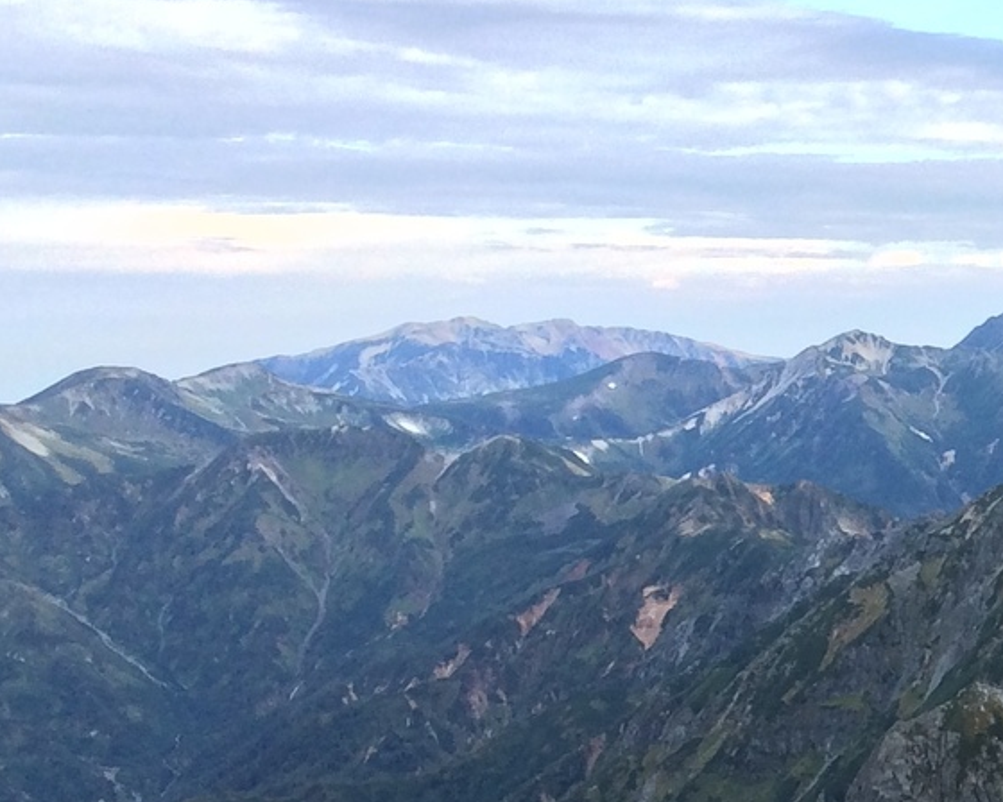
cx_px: 1630
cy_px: 594
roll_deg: +3.5
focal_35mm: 97
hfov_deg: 17.2
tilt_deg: -7.1
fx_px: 2879
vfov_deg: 15.8
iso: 32
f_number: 2.2
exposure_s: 1/311
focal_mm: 4.15
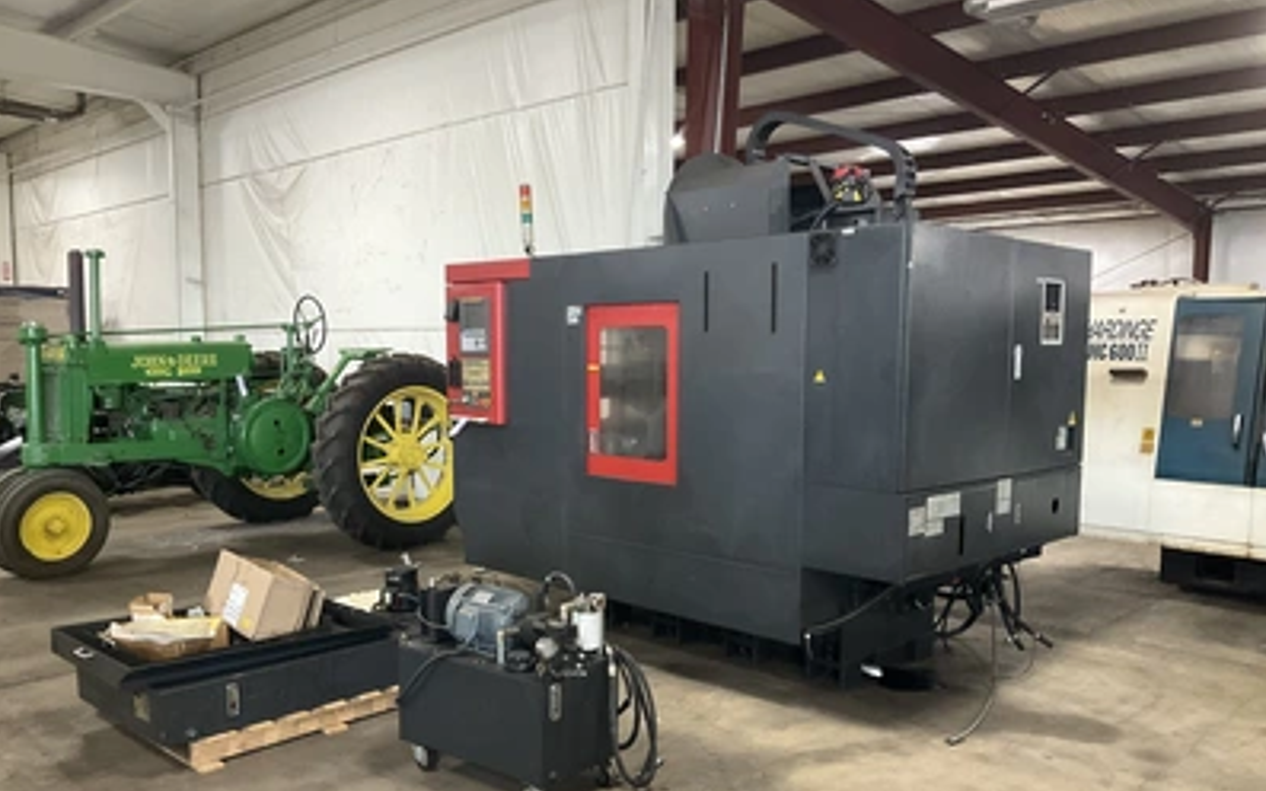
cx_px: 631
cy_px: 462
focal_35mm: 31
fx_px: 1069
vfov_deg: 40.5
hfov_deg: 61.2
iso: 250
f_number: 1.8
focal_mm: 3
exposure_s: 1/60
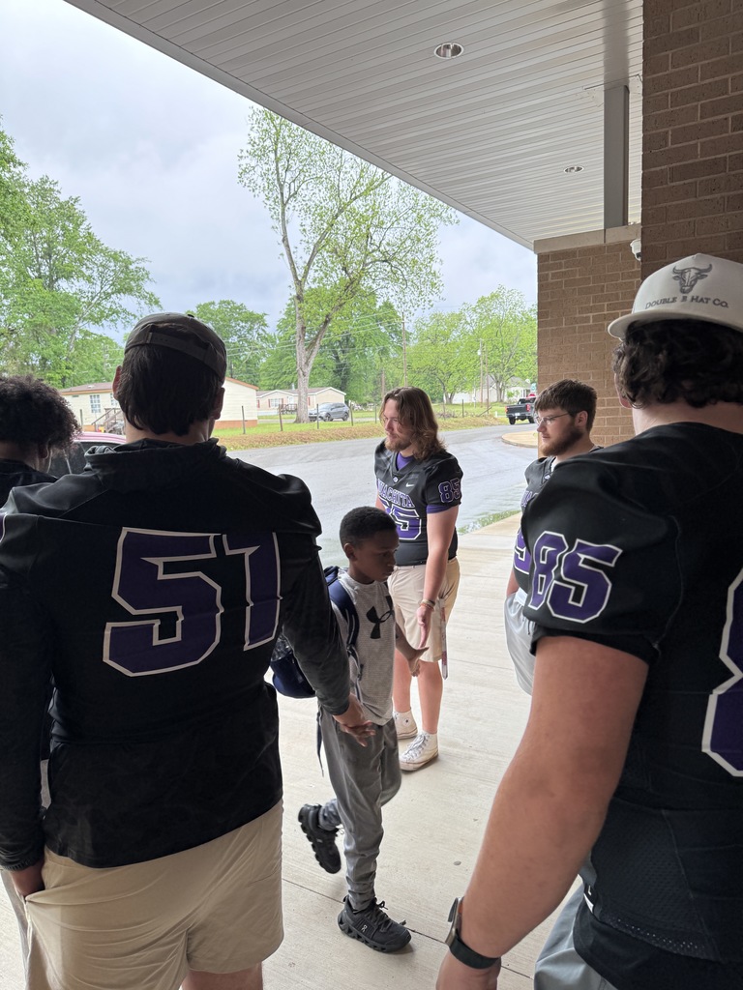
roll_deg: +2.1
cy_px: 495
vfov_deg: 71.6
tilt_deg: -7.1
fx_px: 687
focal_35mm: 24
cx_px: 372
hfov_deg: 56.8
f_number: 1.78
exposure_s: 1/160
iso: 80
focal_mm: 6.76
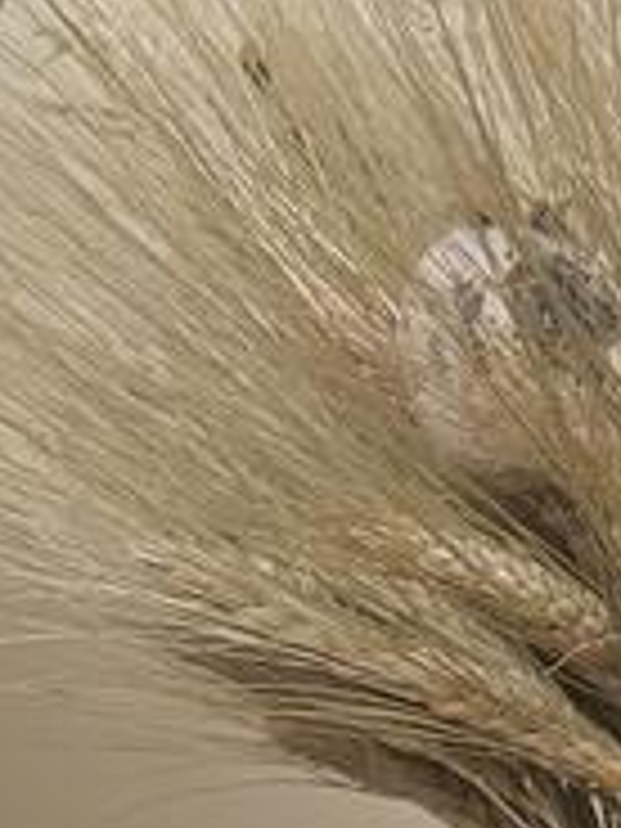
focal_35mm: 96
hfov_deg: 13.8
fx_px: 2296
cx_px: 1107
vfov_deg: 19.9
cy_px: 788
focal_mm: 5.4
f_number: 1.8
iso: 1000
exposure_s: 1/100
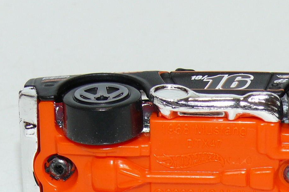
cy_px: 167
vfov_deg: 7.3
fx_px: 1501
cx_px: 209
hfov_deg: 11.0
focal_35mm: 187
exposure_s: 1/30
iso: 100
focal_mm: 13.4
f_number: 4
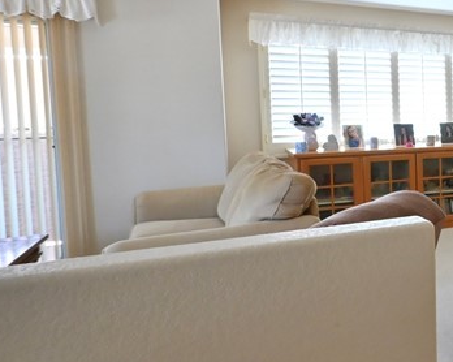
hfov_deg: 30.2
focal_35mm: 41
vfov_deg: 36.3
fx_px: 549
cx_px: 648
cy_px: 137
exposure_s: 1/30
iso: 6400
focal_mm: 14
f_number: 18
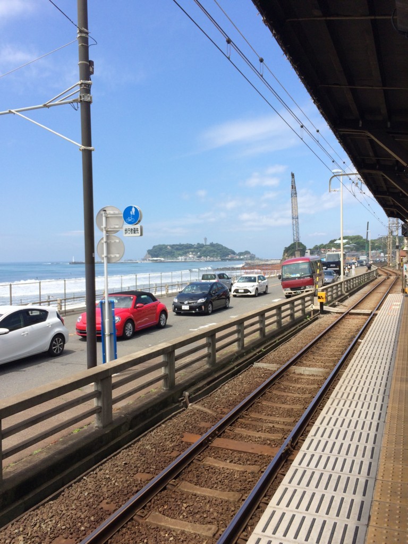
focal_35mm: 29
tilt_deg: -4.7
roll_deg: +2.4
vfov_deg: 61.7
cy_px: 272
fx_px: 456
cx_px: 204
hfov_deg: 48.2
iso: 32
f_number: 2.2
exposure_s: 1/1953
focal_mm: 4.15
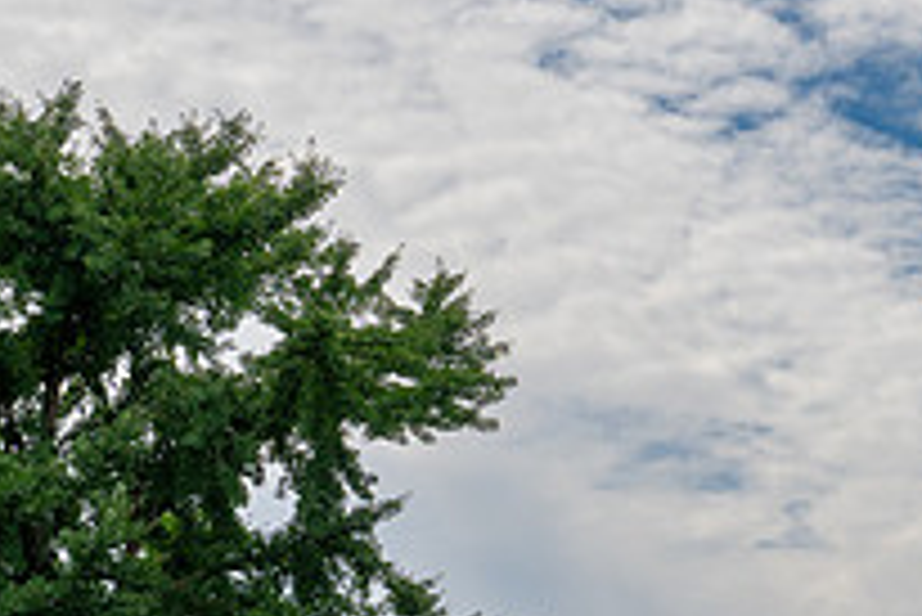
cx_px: 1442
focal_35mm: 192
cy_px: 50
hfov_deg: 10.3
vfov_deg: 7.1
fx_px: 4921
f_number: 8
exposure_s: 1/160
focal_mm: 56
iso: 64
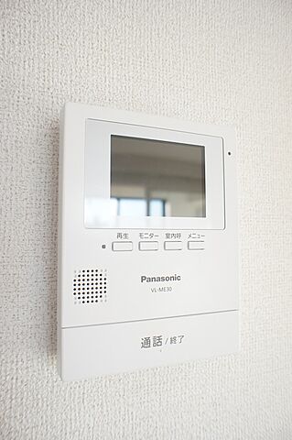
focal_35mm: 24
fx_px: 293
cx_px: 146
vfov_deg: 73.8
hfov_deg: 53.0
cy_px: 220
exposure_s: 1/50
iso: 200
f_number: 4
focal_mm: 16
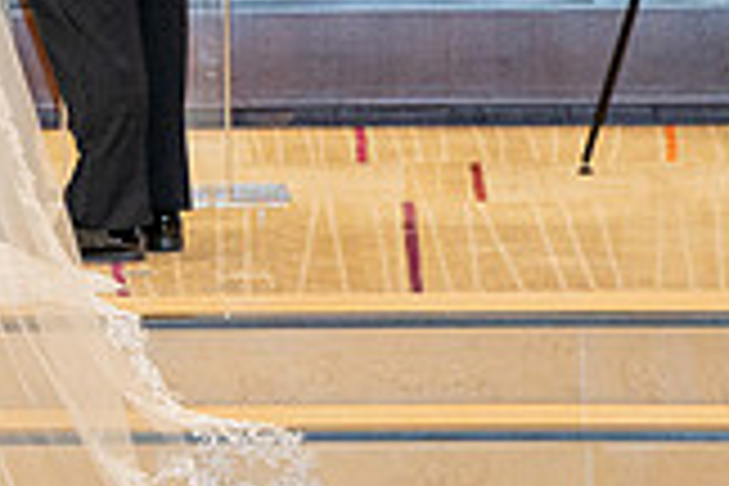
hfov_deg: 8.2
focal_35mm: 251
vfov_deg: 5.4
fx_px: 5082
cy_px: -281
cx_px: -45
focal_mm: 70
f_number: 3.2
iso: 1250
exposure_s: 1/160
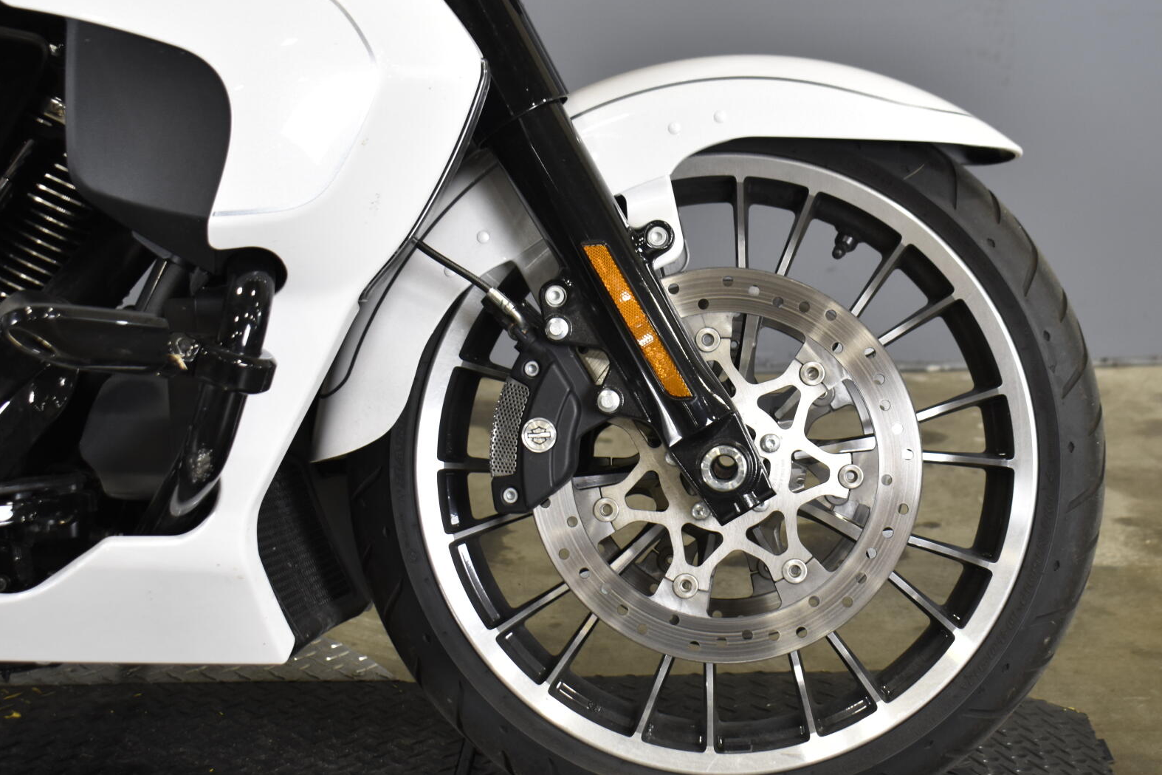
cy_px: 396
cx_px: 712
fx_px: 1969
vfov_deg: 22.3
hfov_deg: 32.8
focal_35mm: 61
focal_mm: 32
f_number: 4.5
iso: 400
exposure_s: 1/25
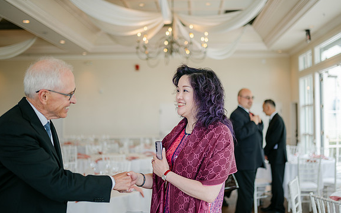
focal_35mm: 40
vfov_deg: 32.0
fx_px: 372
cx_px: 186
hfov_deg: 49.2
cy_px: 103
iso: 100
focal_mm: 35
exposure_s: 1/400
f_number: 1.4
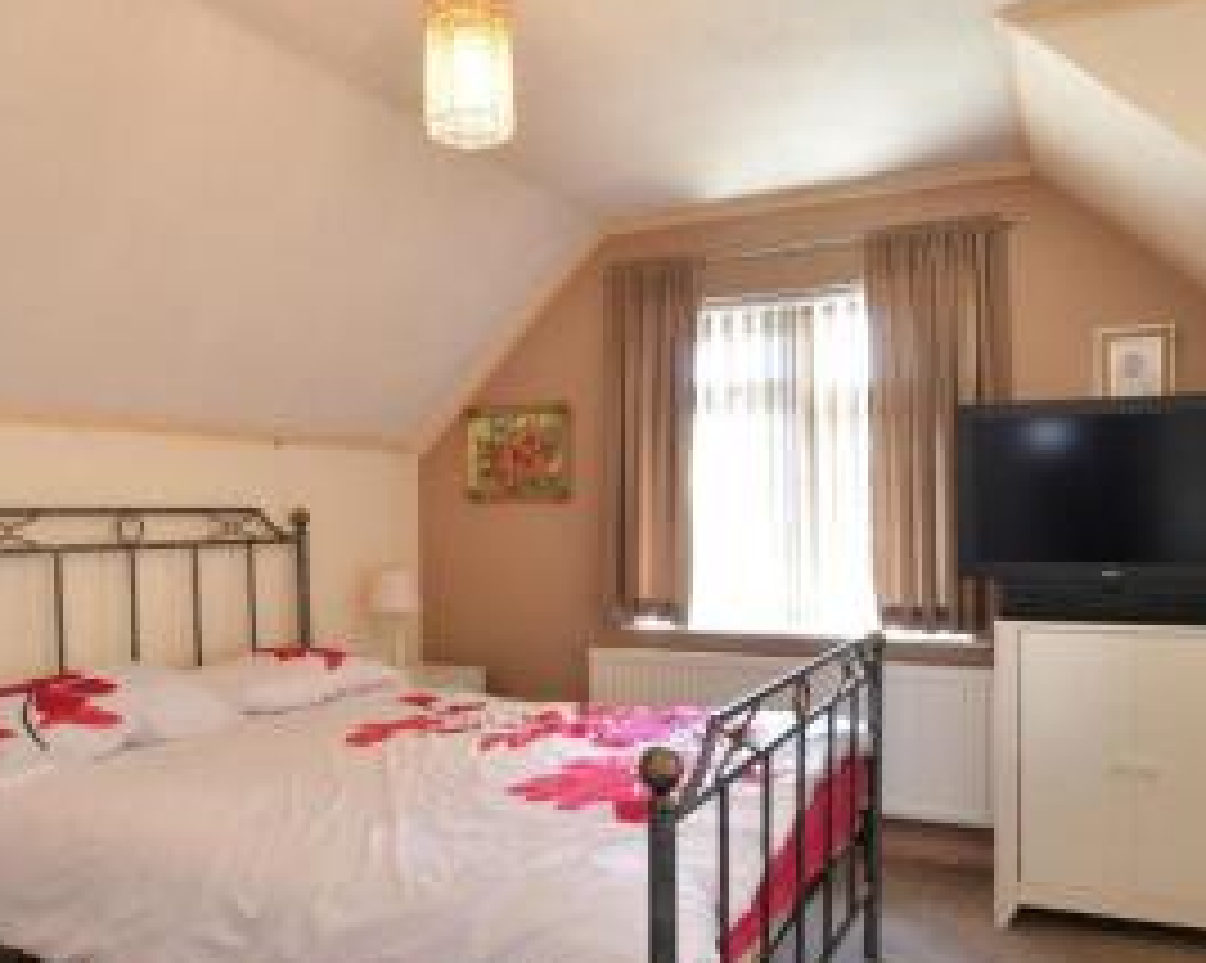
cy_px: 515
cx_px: 662
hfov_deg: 68.0
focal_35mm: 25
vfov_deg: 56.7
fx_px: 892
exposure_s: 1/2
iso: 125
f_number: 8
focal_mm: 10
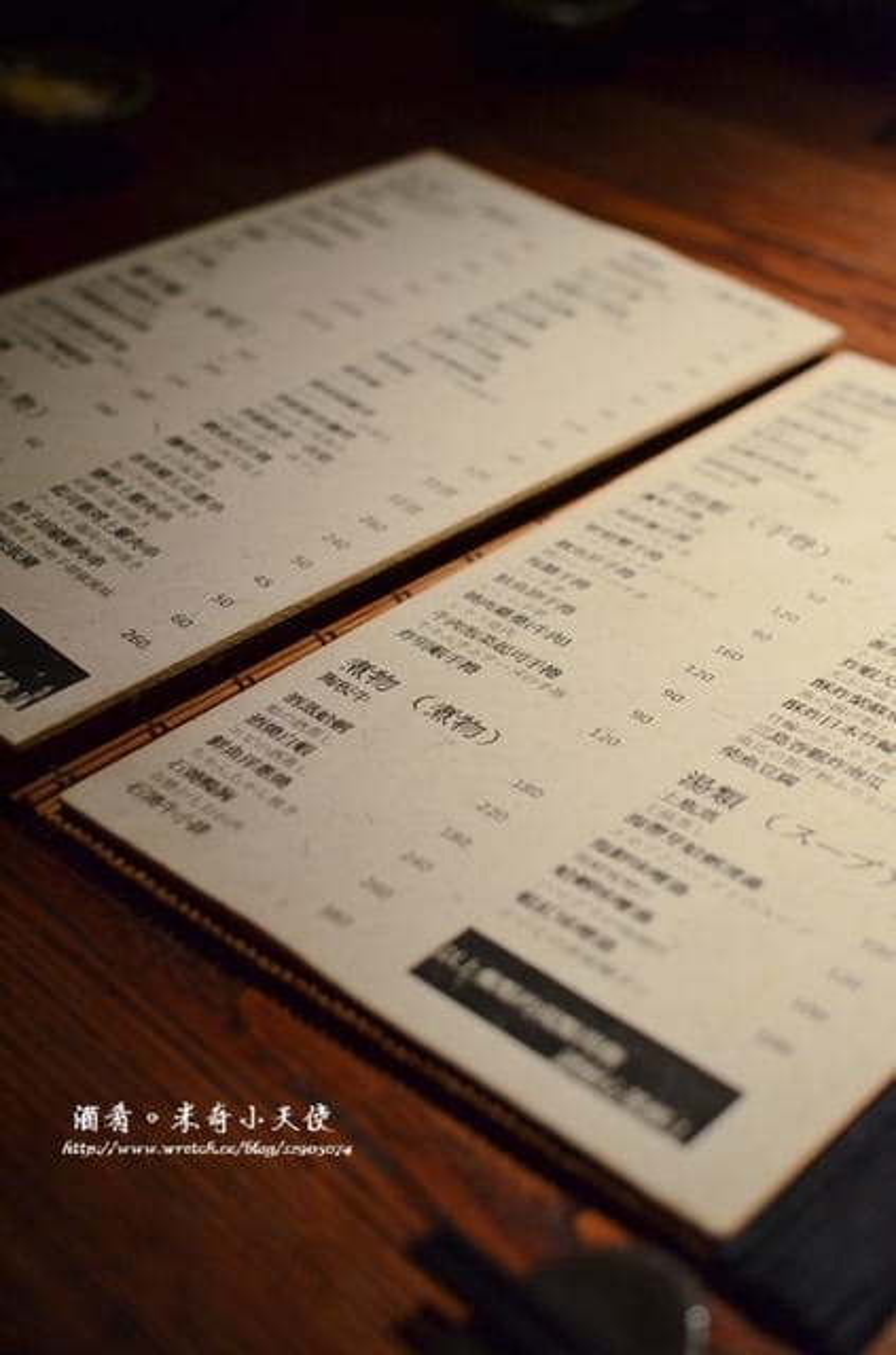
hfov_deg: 25.6
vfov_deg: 37.9
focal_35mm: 52
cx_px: 448
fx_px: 1972
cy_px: 678
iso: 2500
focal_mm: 35
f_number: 3.2
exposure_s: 1/640
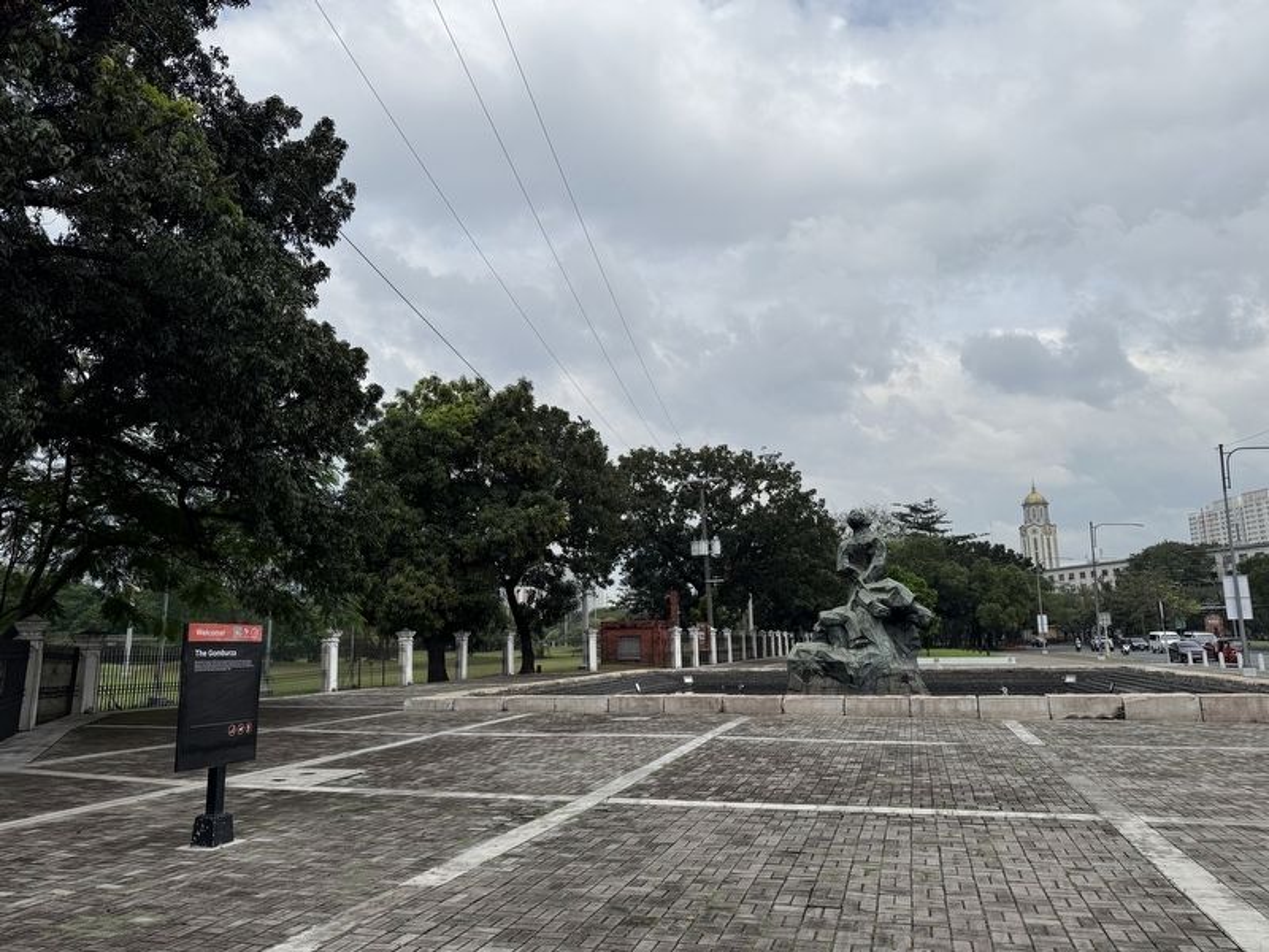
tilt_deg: +11.8
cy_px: 476
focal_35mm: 24
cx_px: 634
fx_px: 880
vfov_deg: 56.8
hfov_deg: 71.6
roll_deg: +1.4
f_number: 1.78
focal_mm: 6.76
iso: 80
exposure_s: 1/6711
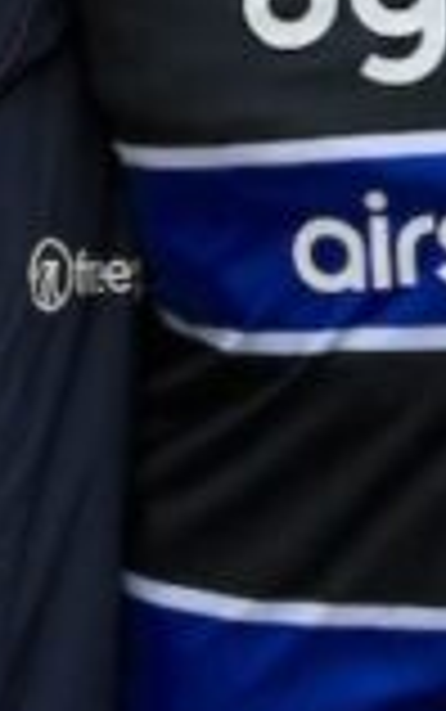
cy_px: -369
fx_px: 6717
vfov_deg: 6.0
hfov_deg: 3.8
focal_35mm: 346
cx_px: 387
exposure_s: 1/1250
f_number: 3.5
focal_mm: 70
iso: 1250
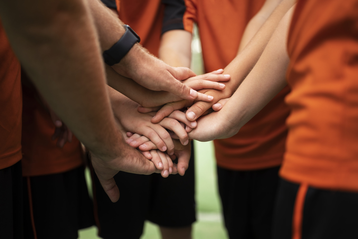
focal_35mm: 50
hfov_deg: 39.6
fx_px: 497
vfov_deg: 27.0
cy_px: 120
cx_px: 179
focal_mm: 50
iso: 160
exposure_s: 1/800
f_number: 1.8
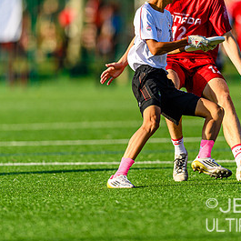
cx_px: 146
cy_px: 67
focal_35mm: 745
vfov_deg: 2.4
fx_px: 5868
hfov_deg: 2.4
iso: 100
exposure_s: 1/1600
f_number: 3.2
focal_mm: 400
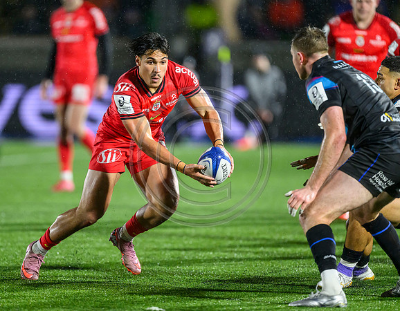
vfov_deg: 3.1
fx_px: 5742
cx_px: 142
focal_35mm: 490
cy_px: 139
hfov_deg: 4.0
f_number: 3.2
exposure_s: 1/1600
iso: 5000
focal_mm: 400
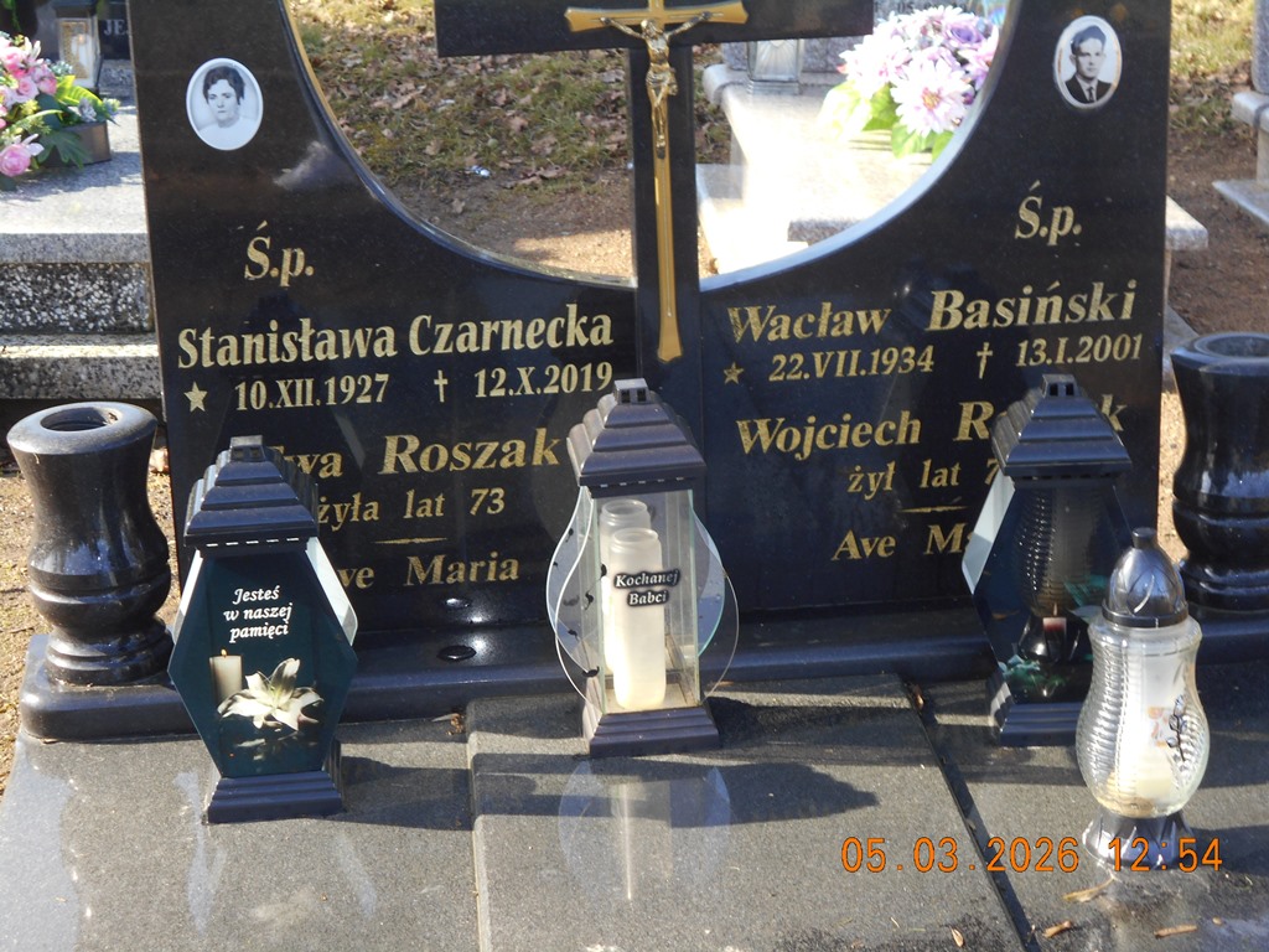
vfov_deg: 19.4
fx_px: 2786
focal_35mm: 76
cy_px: 476
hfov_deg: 25.7
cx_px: 634
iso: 80
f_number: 5.8
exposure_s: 1/60
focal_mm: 13.5
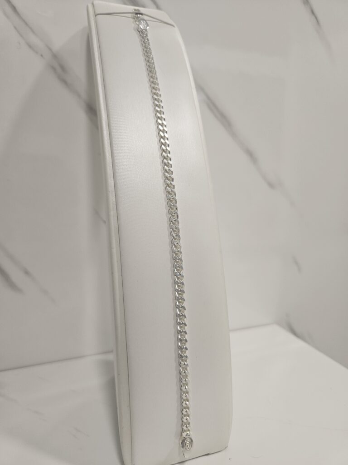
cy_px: 232
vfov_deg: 73.9
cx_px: 174
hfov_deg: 58.9
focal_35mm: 23
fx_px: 308
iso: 160
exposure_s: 1/100
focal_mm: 5.4
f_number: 1.8
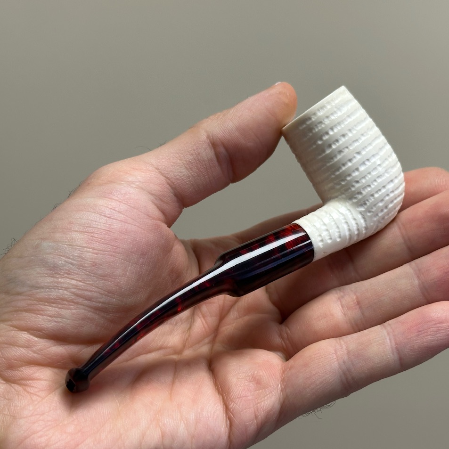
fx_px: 836
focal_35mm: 57
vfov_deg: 30.0
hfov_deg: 30.0
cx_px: 253
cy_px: 225
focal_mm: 6.86
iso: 80
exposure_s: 1/121
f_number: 1.78
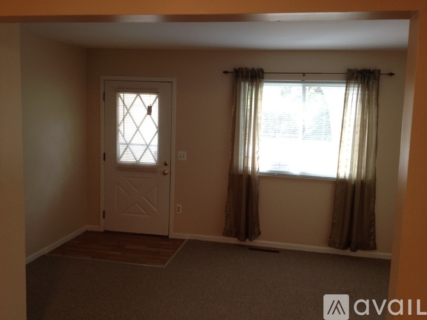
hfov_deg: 52.6
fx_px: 432
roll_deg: -2.3
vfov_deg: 40.7
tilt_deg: -8.5
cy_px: 160
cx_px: 214
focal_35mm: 35
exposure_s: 1/20
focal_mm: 4.28
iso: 80
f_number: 2.4
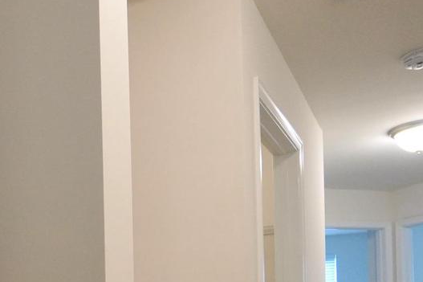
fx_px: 482
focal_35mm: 41
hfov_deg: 42.6
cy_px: 313
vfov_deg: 29.3
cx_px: 26
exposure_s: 1/160
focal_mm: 10
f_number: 4
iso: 2000
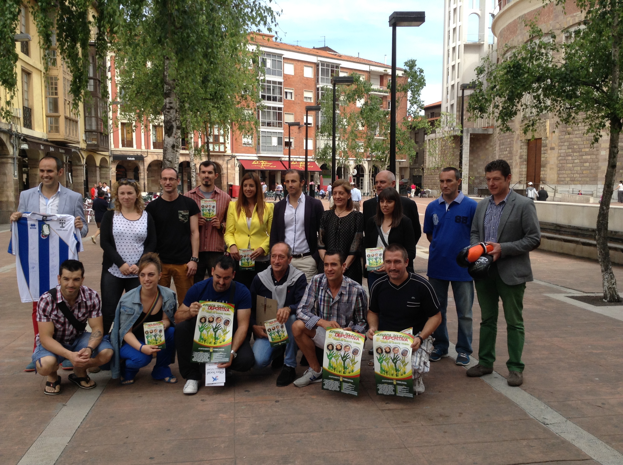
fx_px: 593
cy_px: 232
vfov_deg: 42.8
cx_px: 312
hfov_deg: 55.4
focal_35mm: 33
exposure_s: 1/449
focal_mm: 3.3
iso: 32
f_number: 2.4
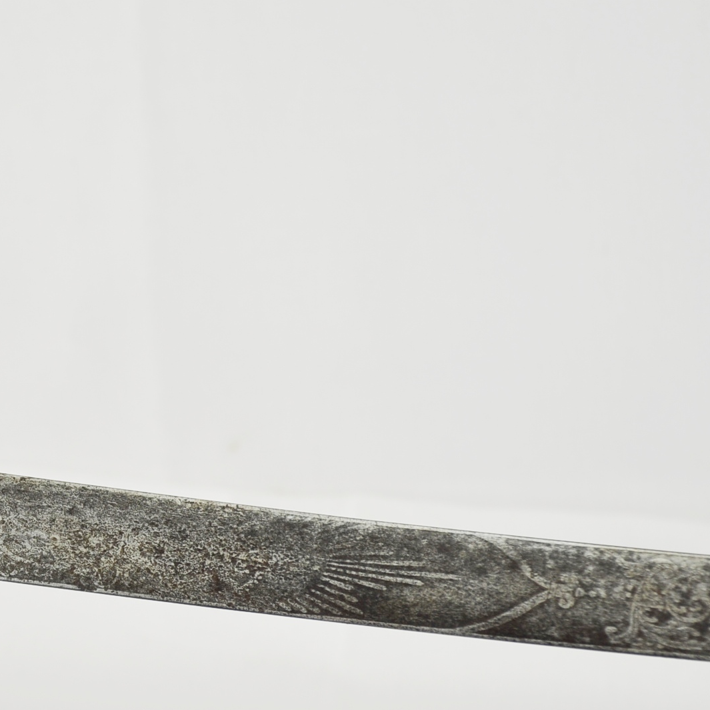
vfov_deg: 11.4
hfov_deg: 11.2
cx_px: -99
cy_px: 509
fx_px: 3550
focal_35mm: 153
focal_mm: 52
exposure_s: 1/125
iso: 280
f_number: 5.6
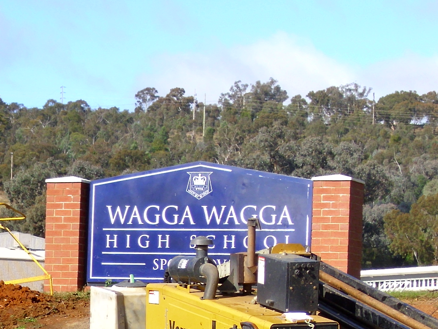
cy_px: 393
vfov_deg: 16.1
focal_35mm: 88
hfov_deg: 22.1
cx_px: 319
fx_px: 1113
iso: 50
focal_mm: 12.4
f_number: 4.3
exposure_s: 1/317
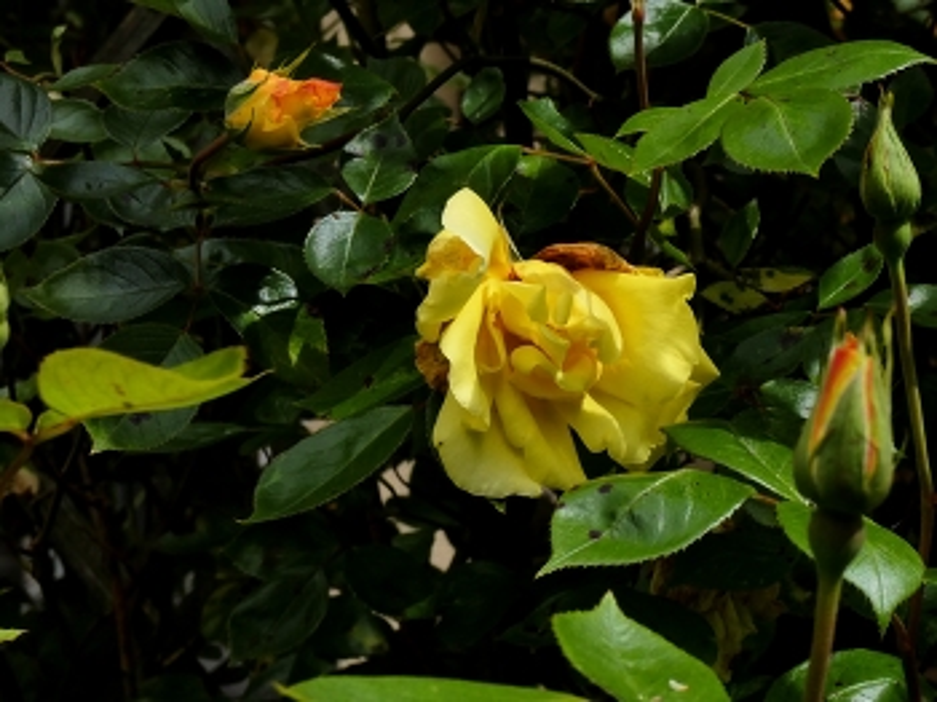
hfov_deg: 20.7
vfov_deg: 15.5
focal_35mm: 95
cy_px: 351
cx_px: 468
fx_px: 2570
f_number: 4.8
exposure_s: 1/667
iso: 80
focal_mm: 17.1
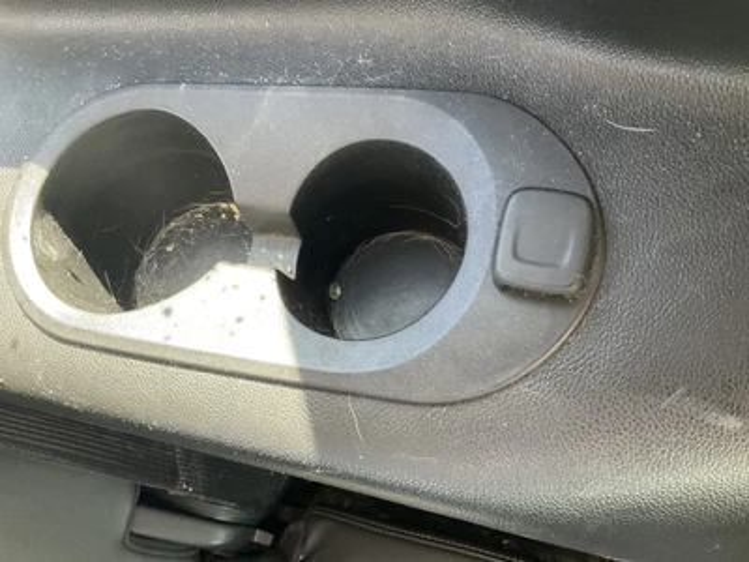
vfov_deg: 48.2
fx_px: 627
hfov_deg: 61.7
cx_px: 374
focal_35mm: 29
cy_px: 281
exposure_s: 1/60
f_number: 1.8
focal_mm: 3
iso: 200
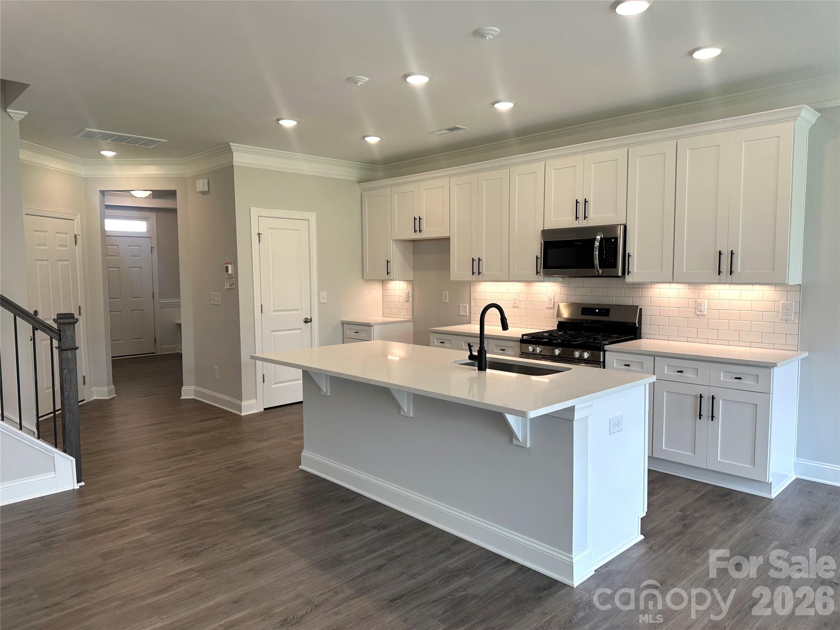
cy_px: 315
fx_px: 582
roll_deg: -0.1
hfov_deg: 71.6
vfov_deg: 56.8
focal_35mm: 24
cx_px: 420
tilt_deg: -4.9
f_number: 1.78
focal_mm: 6.86
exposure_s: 1/138
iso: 64
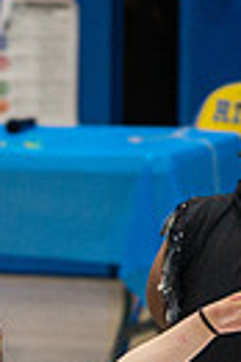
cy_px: 540
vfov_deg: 1.8
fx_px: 11497
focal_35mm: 1142
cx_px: -35
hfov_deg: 1.2
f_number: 4
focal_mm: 200
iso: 5000
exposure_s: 1/500
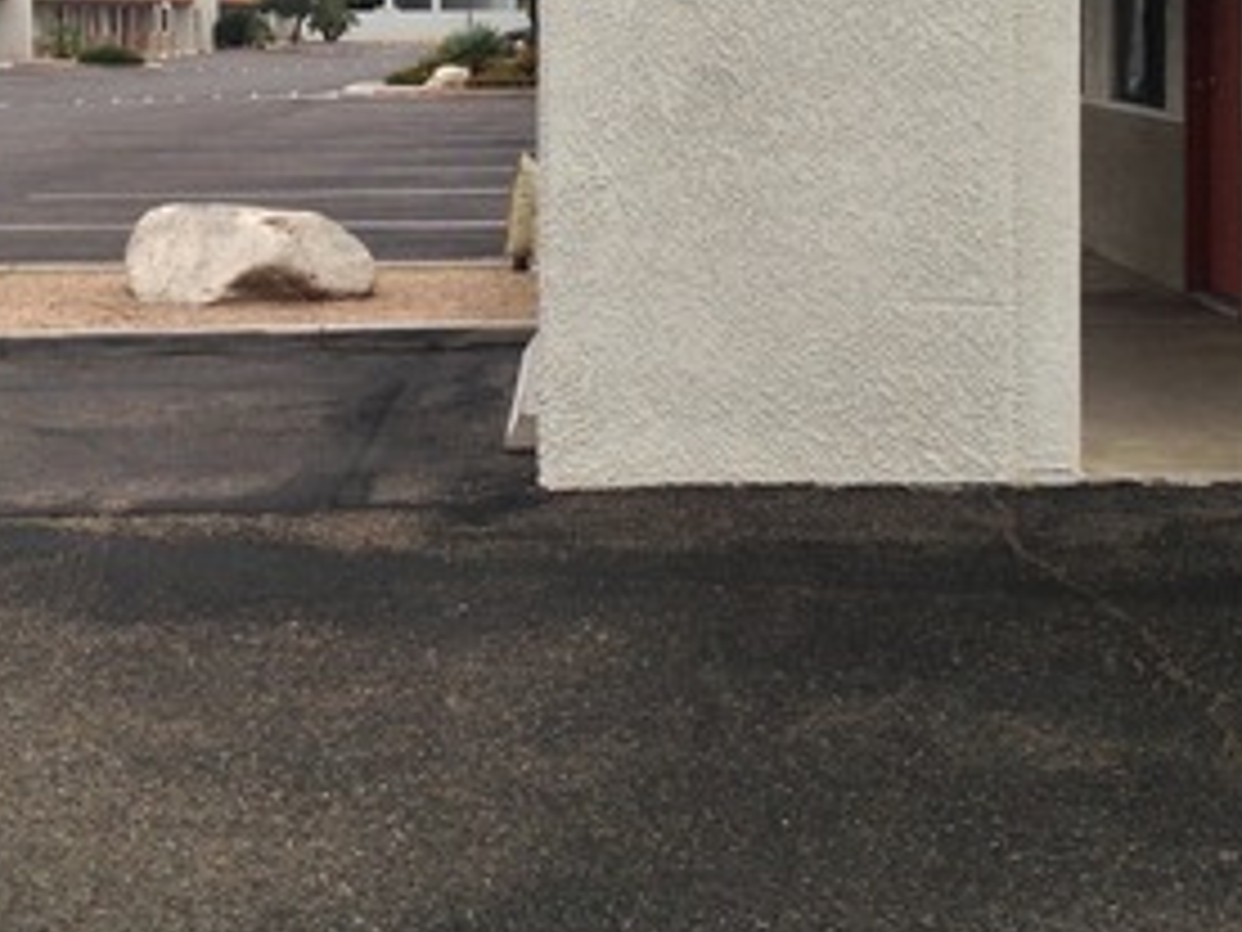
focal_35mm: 65
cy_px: 77
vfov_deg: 22.0
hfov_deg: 29.7
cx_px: 446
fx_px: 2332
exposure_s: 1/1783
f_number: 2.4
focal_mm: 4.28
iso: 50
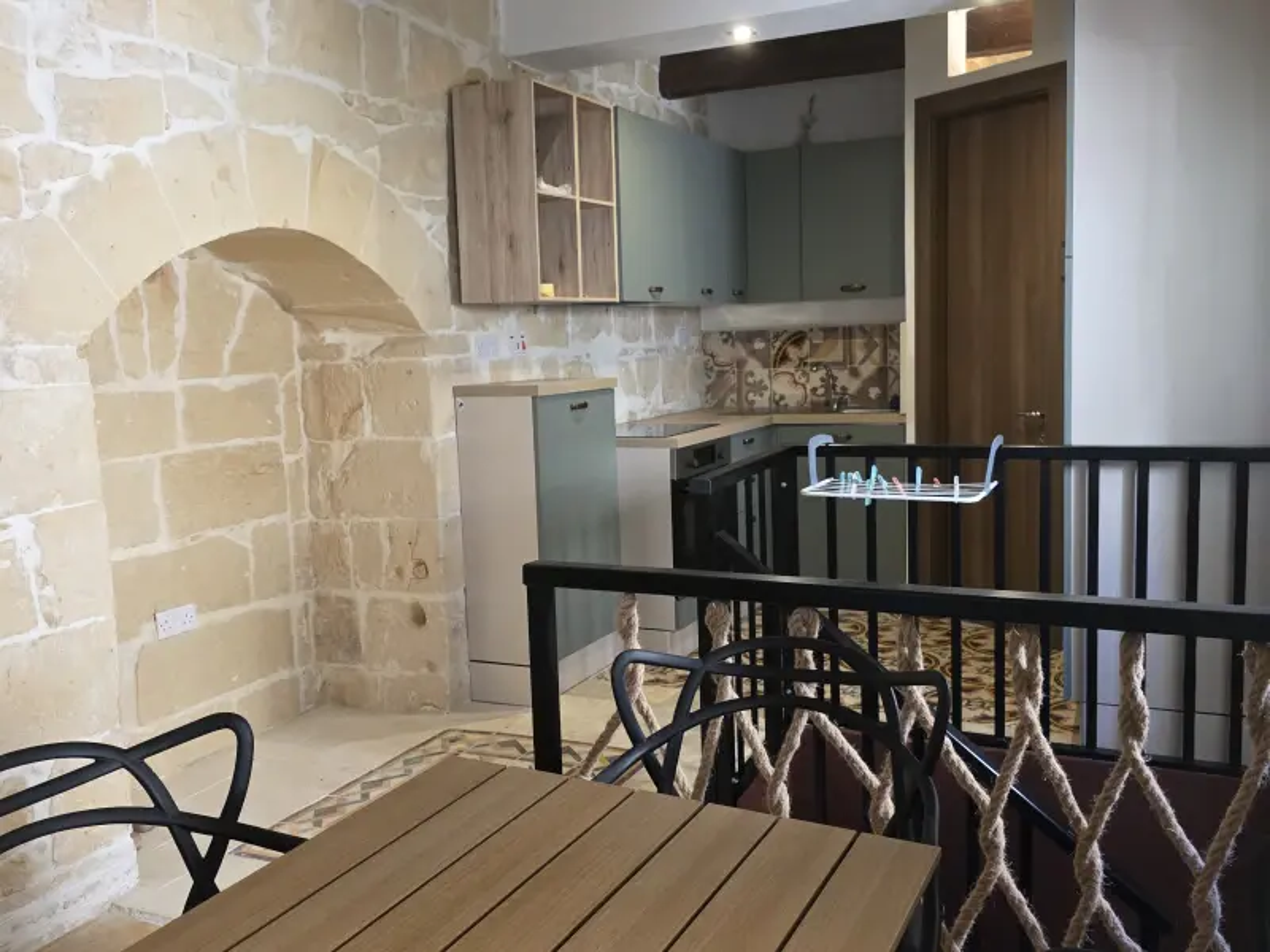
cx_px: 635
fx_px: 844
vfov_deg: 58.9
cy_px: 476
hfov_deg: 73.9
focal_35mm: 23
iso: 640
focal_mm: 6.3
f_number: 1.7
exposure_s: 1/100
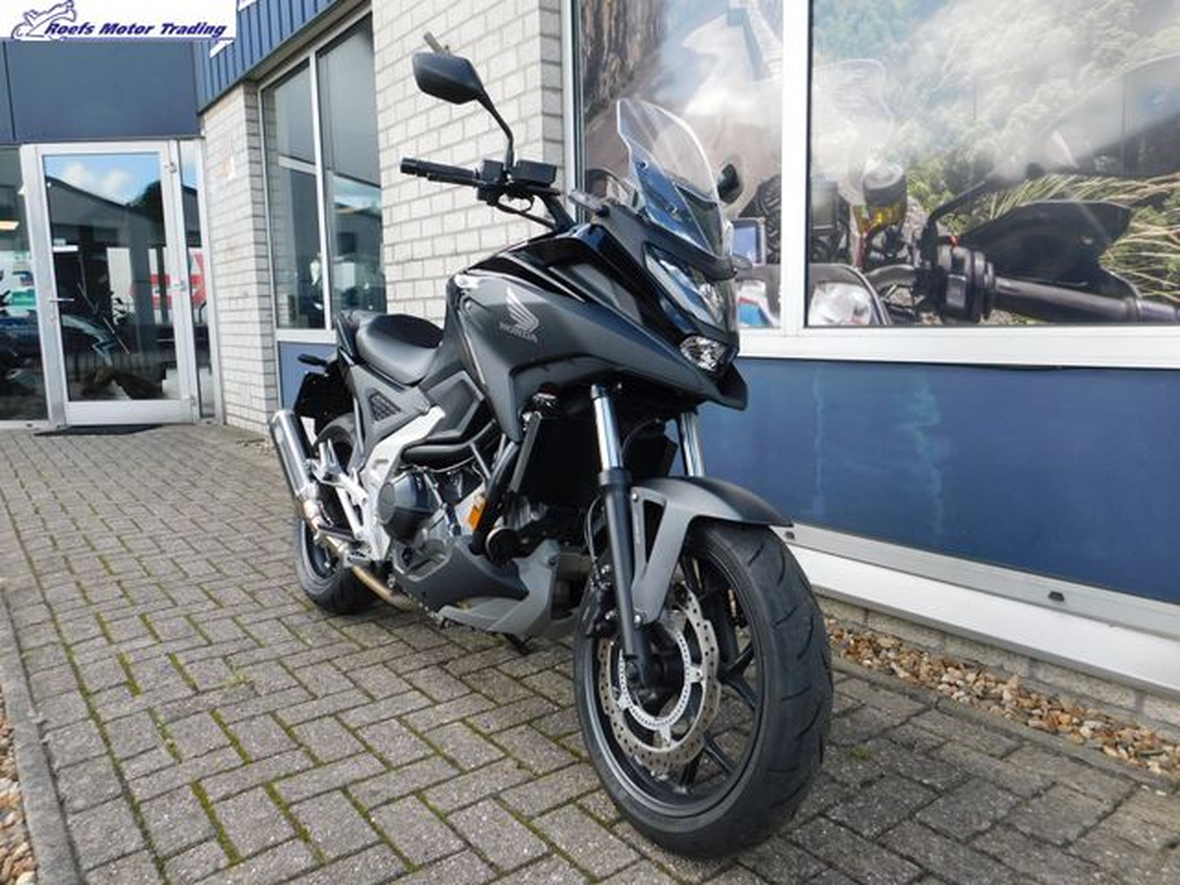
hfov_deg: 69.4
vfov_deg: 54.9
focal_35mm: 25
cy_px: 442
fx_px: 852
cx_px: 590
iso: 125
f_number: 3.1
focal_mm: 4.5
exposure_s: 1/250
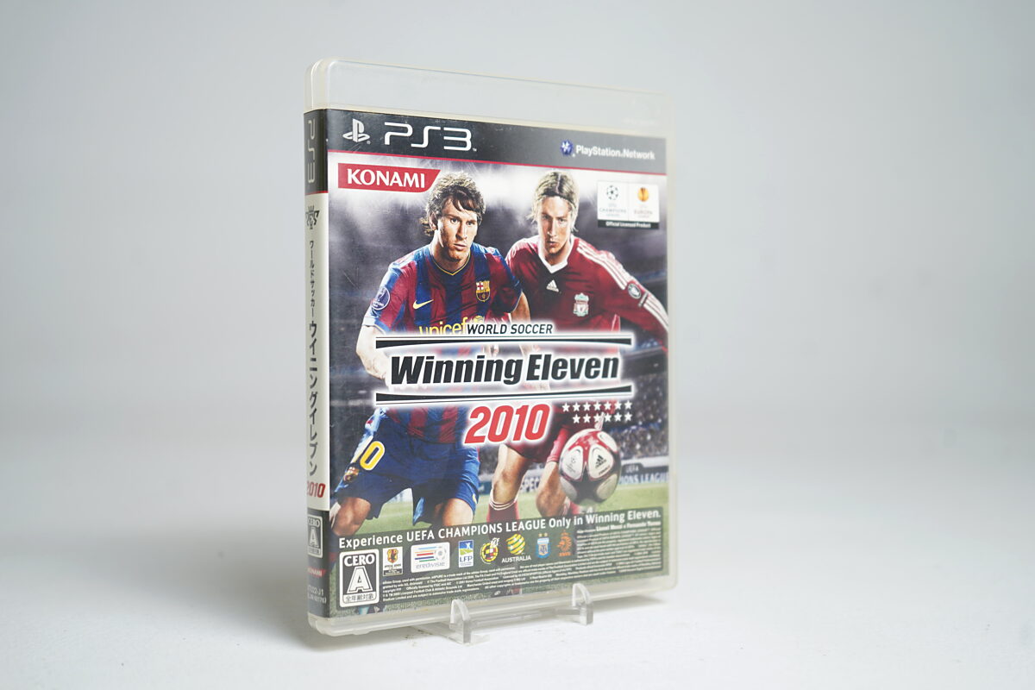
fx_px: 1380
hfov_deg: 41.1
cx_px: 518
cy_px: 345
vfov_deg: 28.1
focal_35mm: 48
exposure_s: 1/40
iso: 160
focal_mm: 48
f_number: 4.5
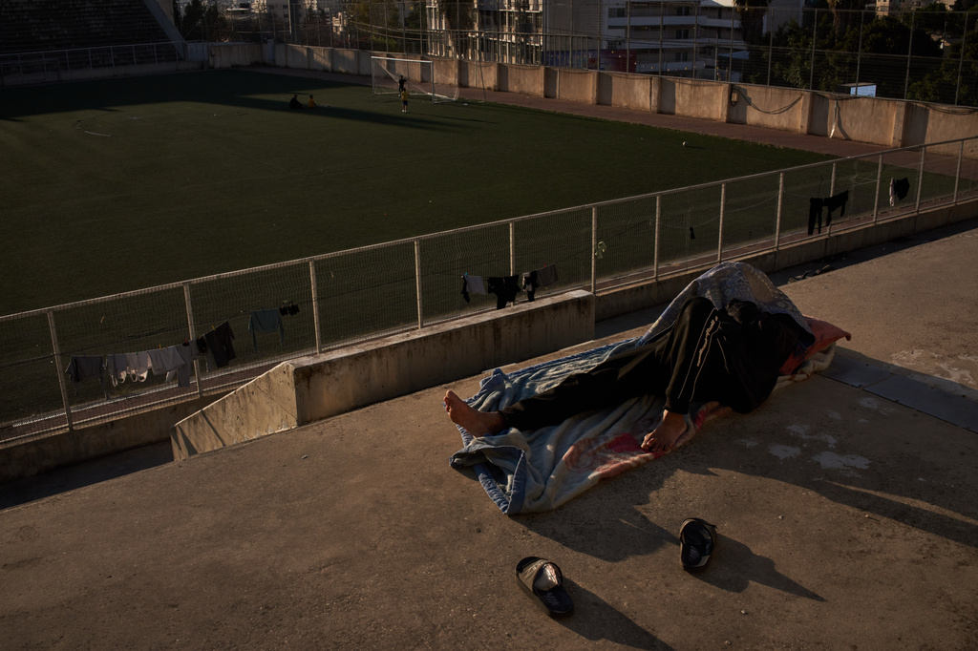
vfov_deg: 37.8
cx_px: 489
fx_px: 950
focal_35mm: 35
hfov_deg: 54.4
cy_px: 326
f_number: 13
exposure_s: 1/1000
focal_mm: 35
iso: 500
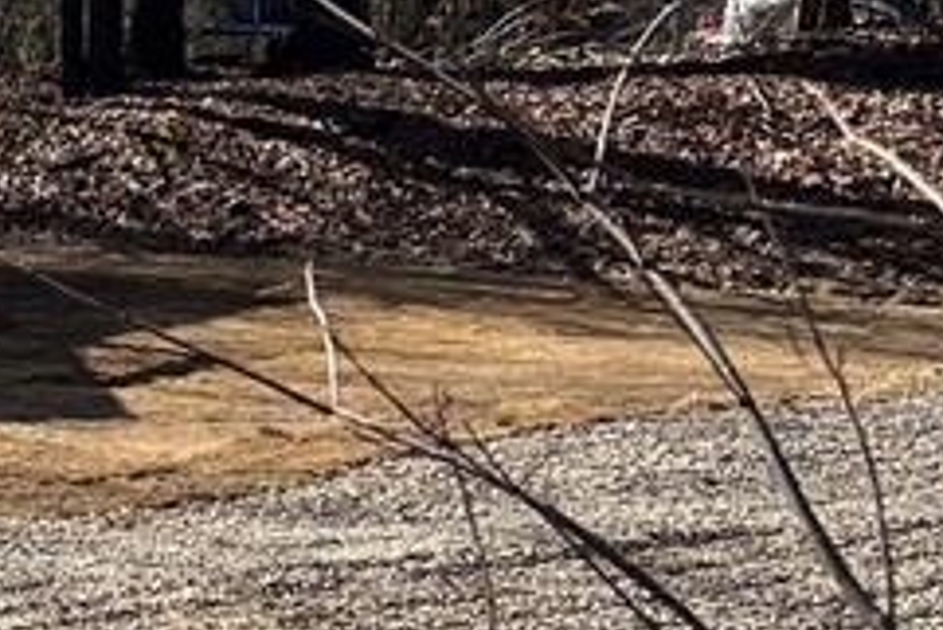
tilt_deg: -2.0
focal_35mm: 115
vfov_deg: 11.9
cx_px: -751
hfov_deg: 15.3
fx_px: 3014
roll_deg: -4.1
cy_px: 141
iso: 50
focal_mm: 5.7
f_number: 1.5
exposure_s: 1/2083
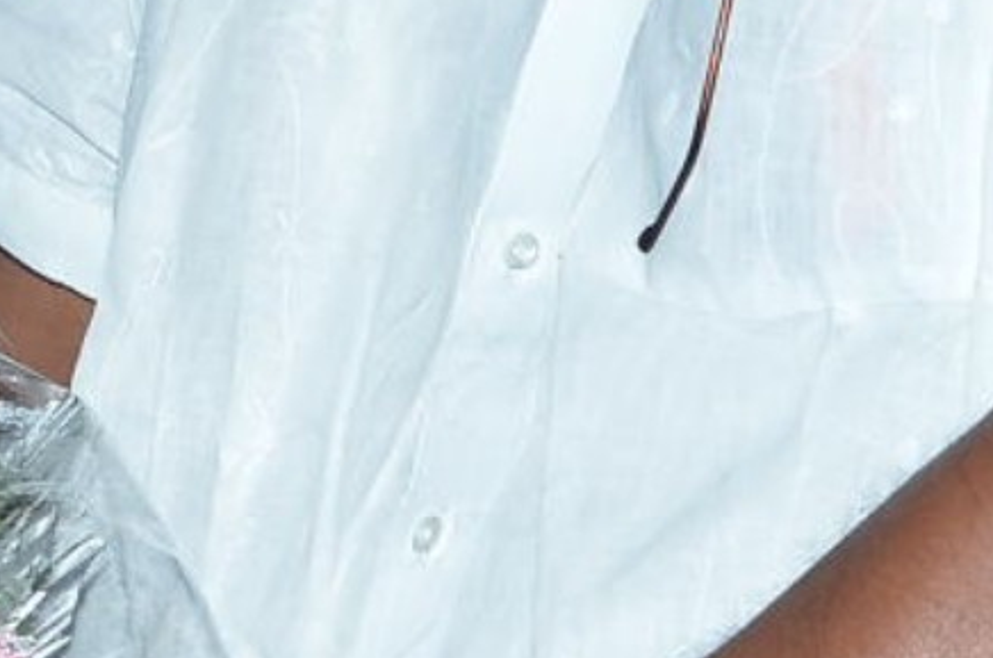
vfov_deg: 5.0
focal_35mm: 273
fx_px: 7505
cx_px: -289
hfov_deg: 7.5
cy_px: 112
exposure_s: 1/125
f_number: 7.1
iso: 320
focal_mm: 35
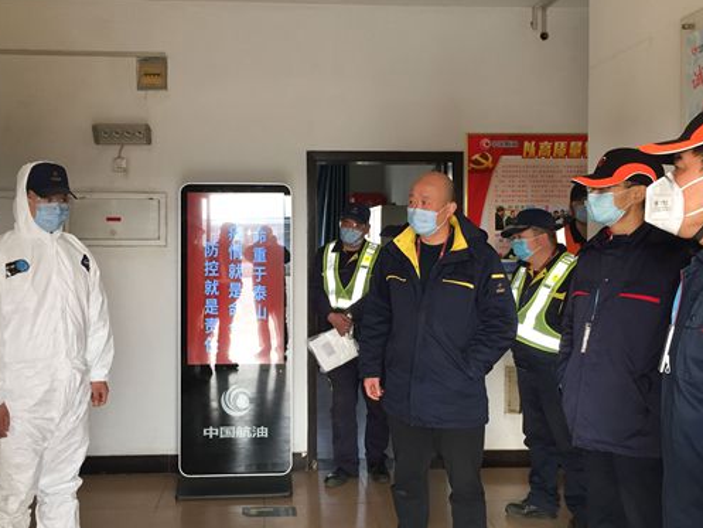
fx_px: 711
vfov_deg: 40.6
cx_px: 380
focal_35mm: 35
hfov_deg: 52.6
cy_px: 303
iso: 40
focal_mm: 4.15
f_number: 2.2
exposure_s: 1/33
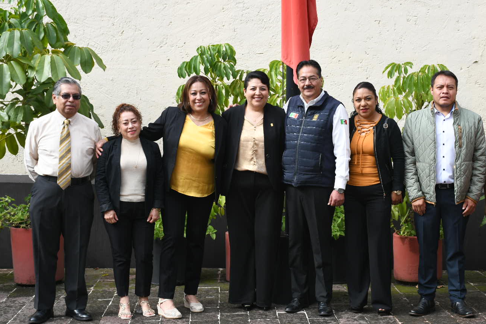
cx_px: 290
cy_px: 170
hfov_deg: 26.9
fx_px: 1012
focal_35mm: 75
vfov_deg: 18.2
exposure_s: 1/160
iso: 125
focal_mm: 40
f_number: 8
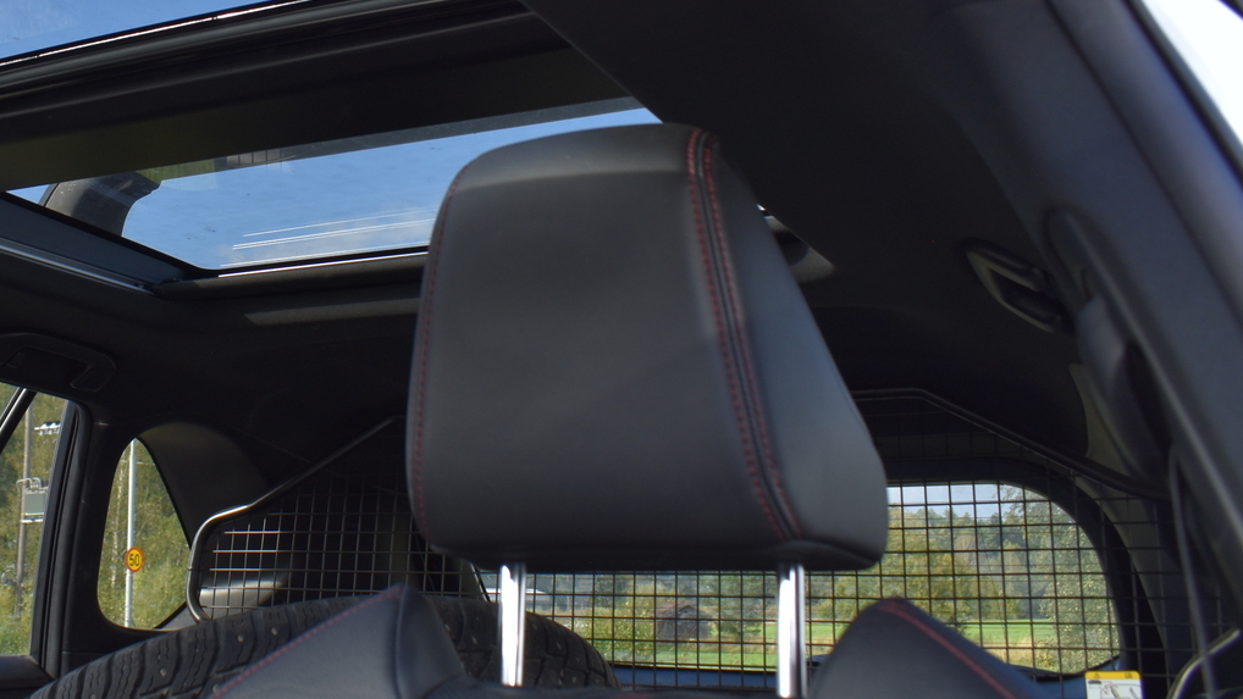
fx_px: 1483
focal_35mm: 45
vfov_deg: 26.3
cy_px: 194
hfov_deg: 43.5
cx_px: 263
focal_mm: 18
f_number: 5.6
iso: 200
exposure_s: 1/125
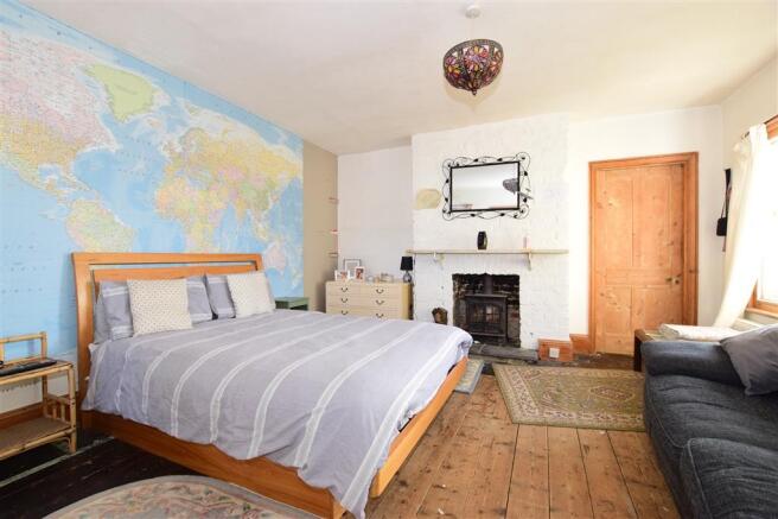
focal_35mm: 15
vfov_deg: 77.3
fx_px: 324
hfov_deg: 100.4
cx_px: 389
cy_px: 260
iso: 640
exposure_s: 1/80
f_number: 6.3
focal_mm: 10
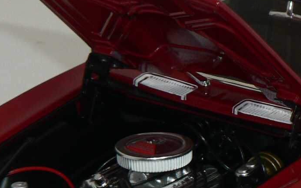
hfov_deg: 9.5
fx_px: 1797
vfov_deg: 6.0
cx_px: 288
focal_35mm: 219
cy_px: 125
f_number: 3.2
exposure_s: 1/60
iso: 80
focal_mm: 9.3
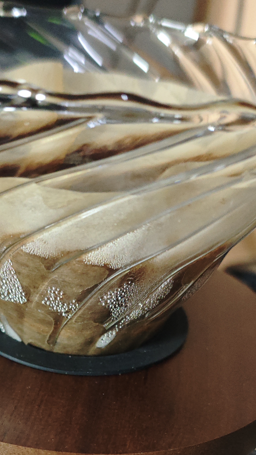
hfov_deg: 23.7
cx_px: 69
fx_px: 603
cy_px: 402
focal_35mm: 50
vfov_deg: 38.7
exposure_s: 1/50
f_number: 1.6
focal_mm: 6.55
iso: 640
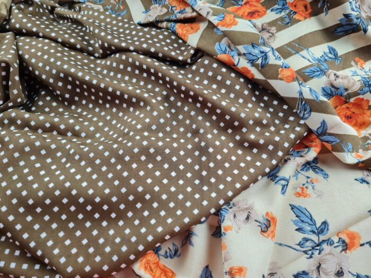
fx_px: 279
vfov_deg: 53.1
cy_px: 139
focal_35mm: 26
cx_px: 186
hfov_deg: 67.3
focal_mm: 5.4
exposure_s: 1/120
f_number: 1.8
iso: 100
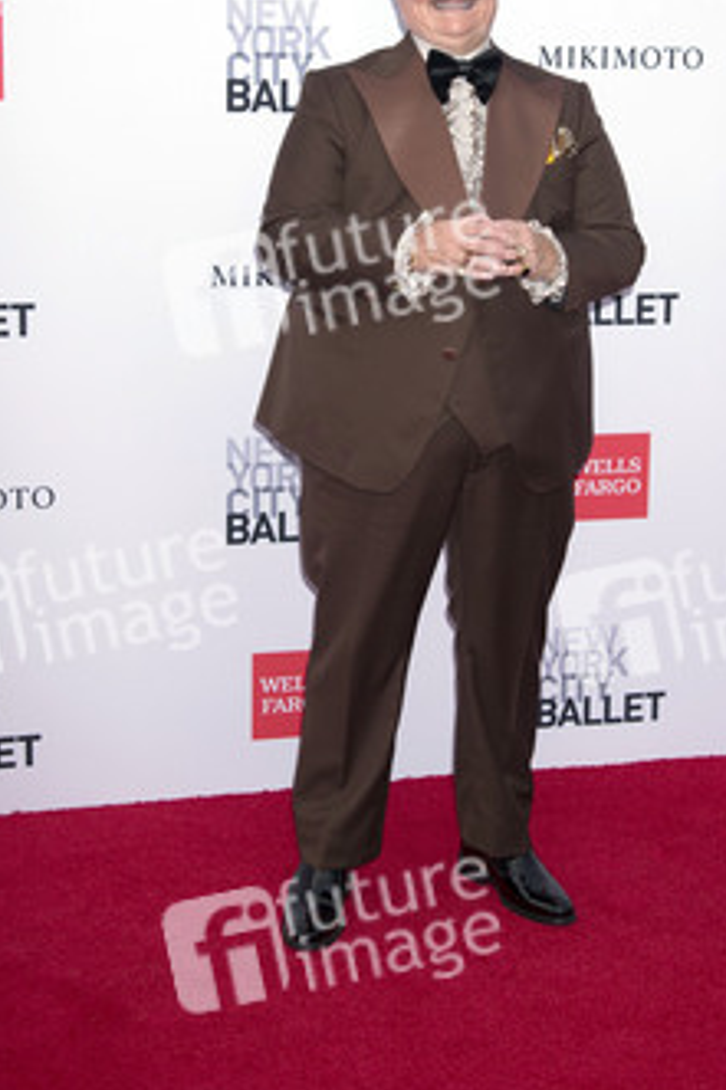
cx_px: 427
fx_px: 1605
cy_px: 443
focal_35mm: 53
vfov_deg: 37.4
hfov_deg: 25.5
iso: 500
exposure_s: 1/200
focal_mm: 44
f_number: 5.6
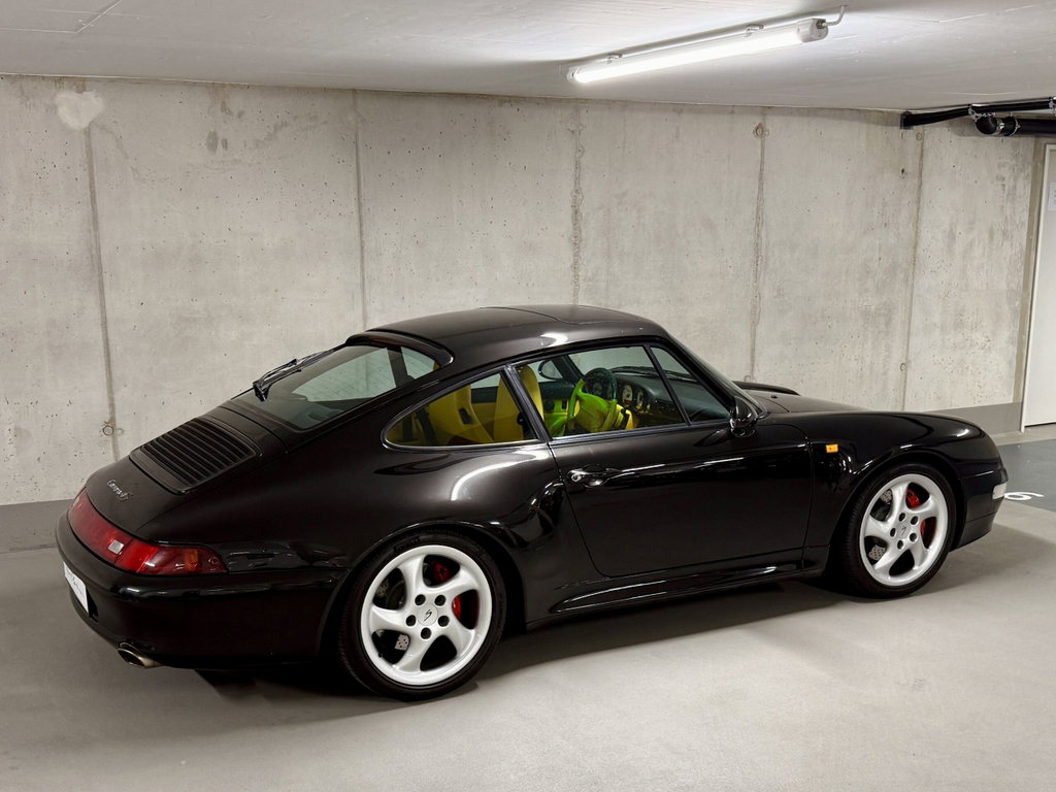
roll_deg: +0.1
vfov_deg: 56.8
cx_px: 528
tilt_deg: -13.7
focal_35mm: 24
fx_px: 732
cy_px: 396
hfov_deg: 71.6
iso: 160
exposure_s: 1/50
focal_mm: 6.76
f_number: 1.78
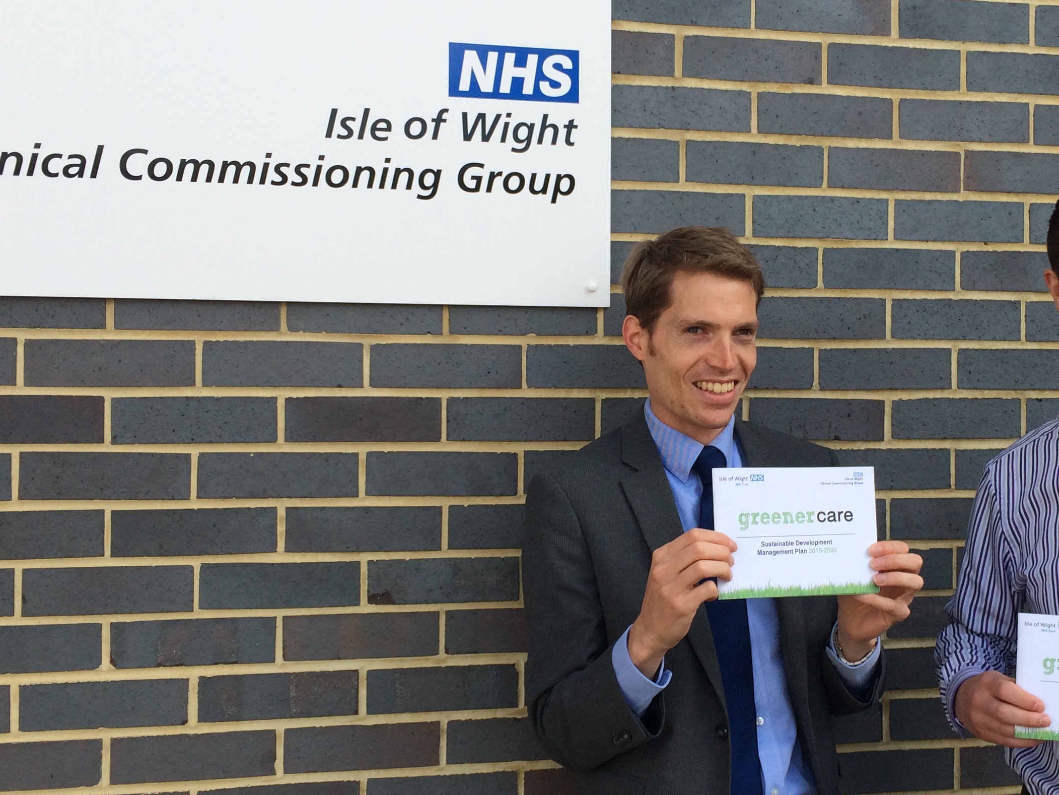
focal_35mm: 45
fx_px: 1377
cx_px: 655
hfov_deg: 41.8
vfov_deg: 32.2
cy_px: 430
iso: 32
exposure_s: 1/662
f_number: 2.2
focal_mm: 4.15
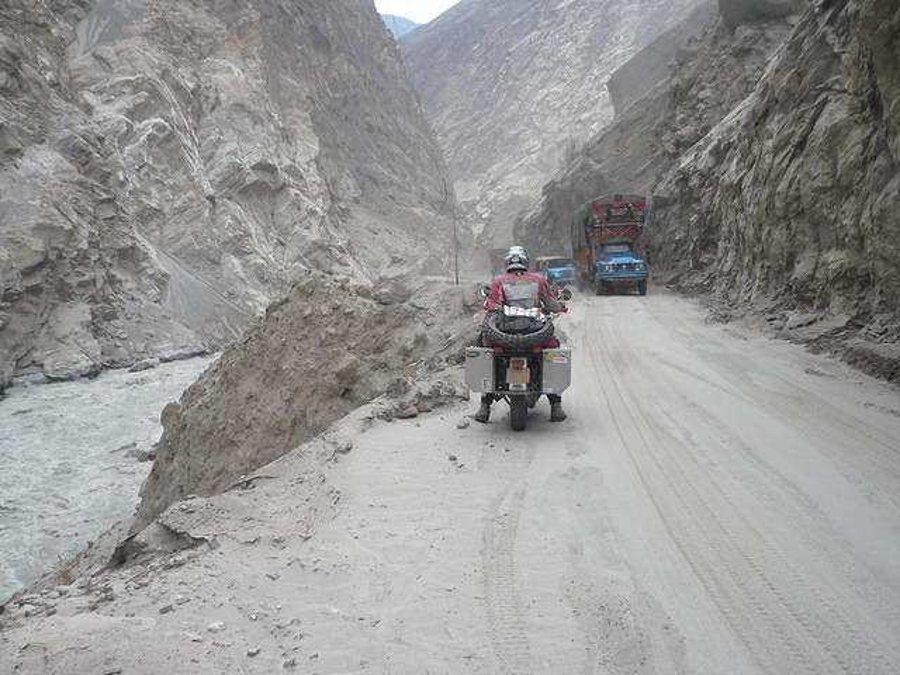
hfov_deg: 54.0
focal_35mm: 34
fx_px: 884
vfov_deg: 41.8
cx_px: 450
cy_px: 338
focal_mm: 5.4
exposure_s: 1/800
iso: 100
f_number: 3
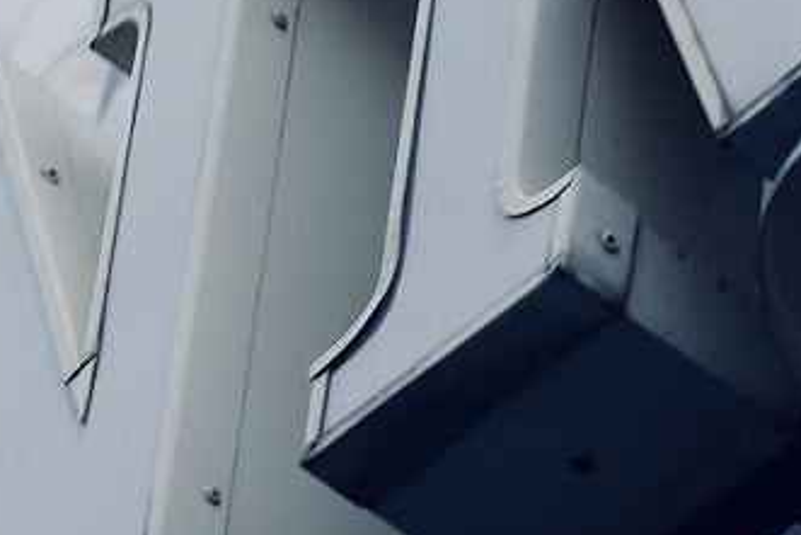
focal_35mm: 401
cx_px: -155
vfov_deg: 3.4
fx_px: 8926
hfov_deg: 5.1
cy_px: 887
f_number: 5.6
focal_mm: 55
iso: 200
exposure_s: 1/210
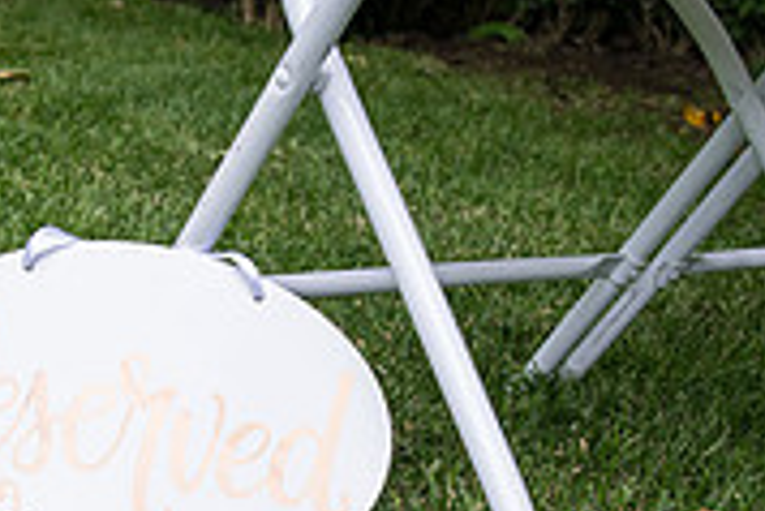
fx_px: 1659
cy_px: 470
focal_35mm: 78
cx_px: 262
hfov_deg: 25.8
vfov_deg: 17.2
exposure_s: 1/320
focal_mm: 24
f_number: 4.5
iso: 400
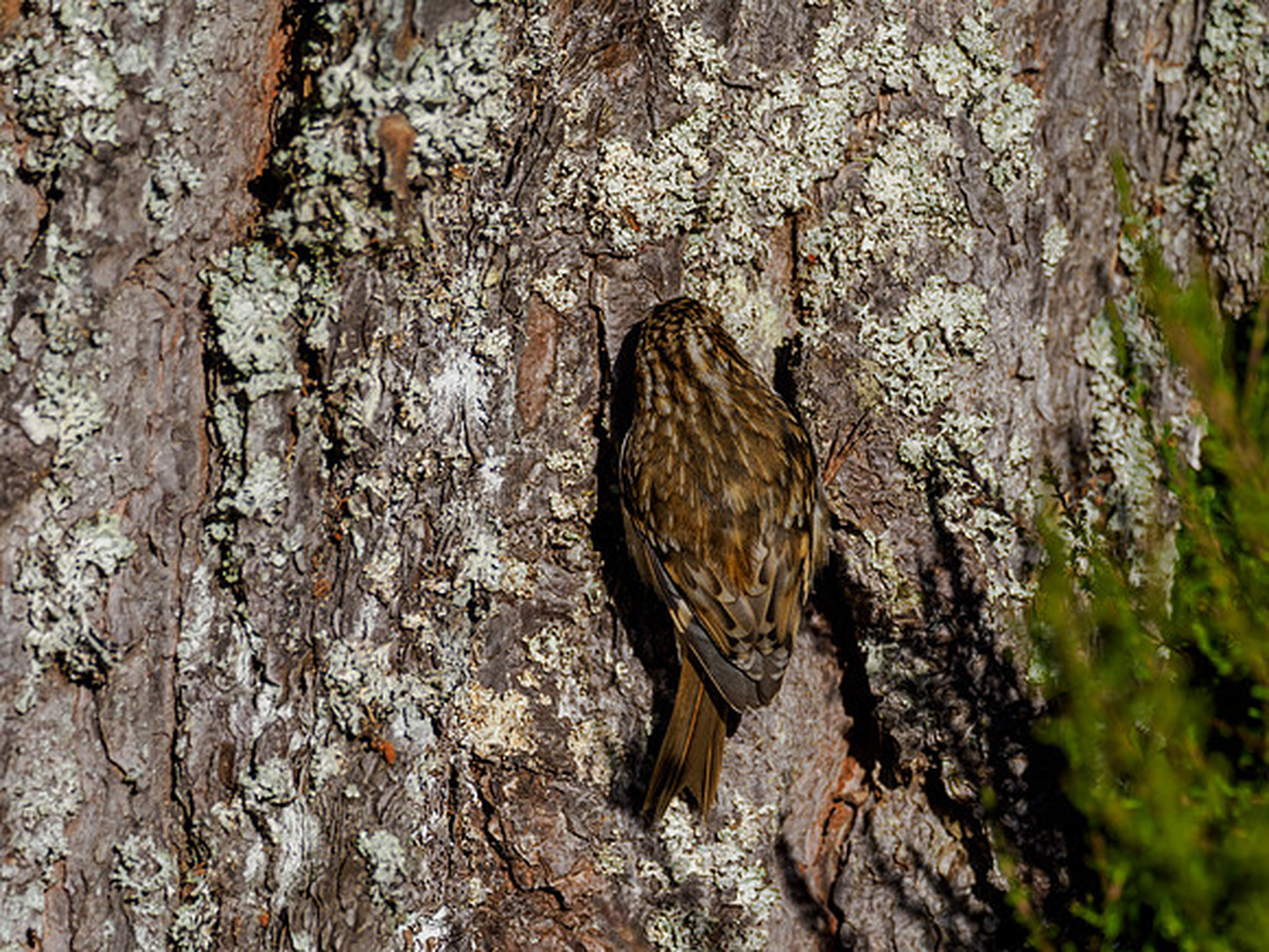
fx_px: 30831
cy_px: 476
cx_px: 634
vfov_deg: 1.8
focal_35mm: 841
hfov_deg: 2.4
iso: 200
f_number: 5.6
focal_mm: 420
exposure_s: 1/1250
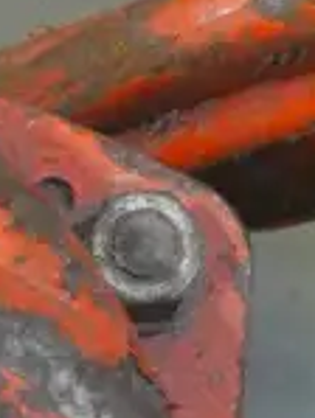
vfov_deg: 6.6
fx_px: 3320
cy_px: 1265
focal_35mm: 274
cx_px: -311
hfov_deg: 5.3
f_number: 4.6
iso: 3200
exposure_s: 1/50
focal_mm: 20
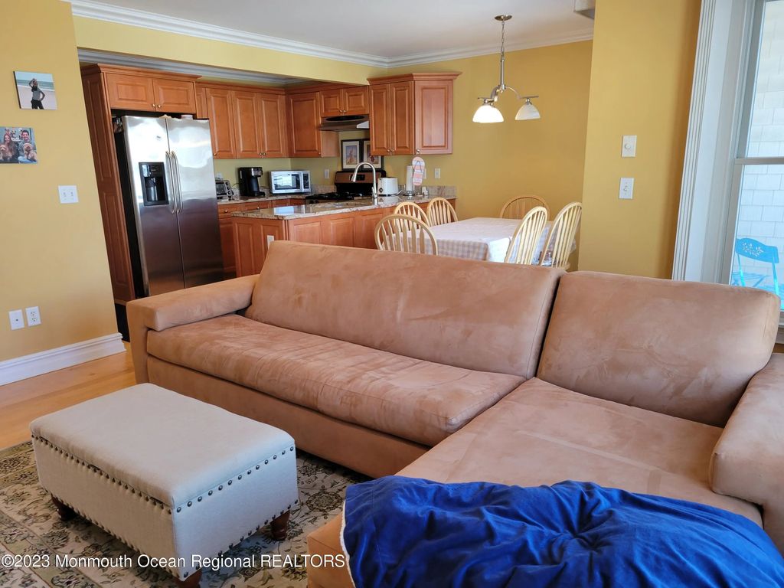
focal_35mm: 26
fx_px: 589
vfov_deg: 53.1
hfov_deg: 67.3
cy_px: 294
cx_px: 392
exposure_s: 1/120
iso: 160
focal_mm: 5.4
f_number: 1.8
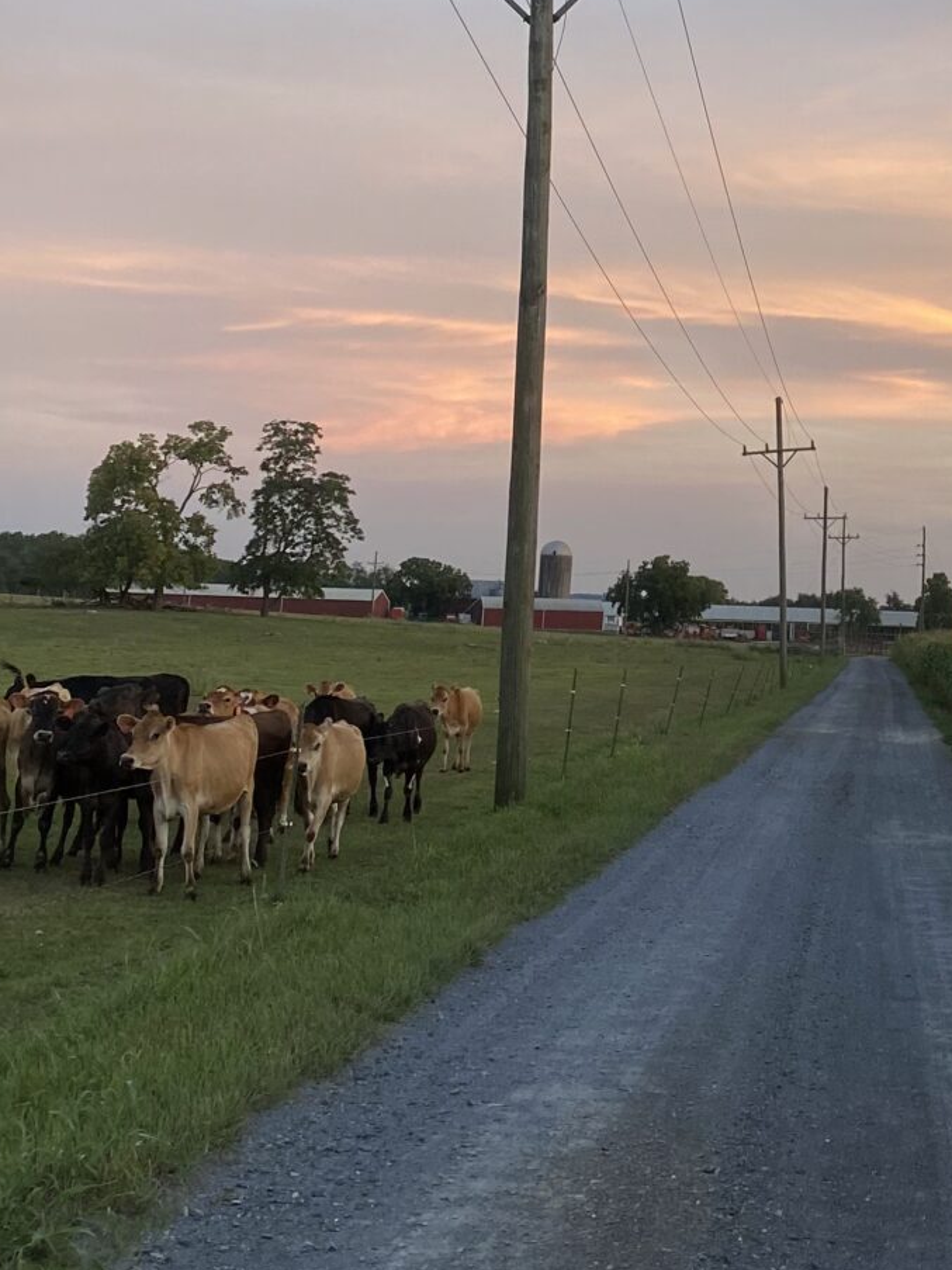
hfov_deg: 24.0
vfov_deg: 31.2
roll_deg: -1.4
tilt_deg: +12.7
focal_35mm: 59
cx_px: 900
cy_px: 128
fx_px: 2164
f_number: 1.8
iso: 64
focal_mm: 4.25
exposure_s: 1/122
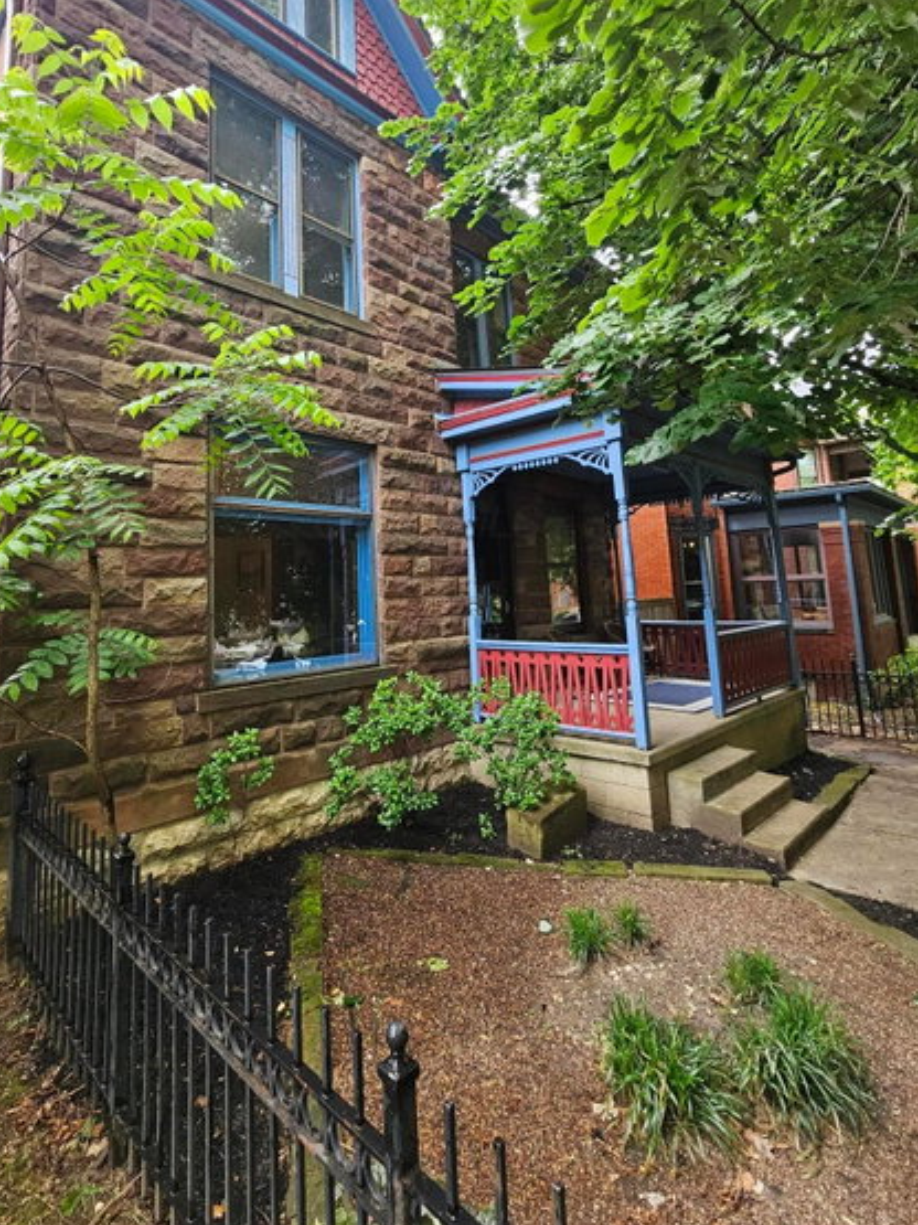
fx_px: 566
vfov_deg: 93.8
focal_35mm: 16
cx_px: 428
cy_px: 522
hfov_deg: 78.0
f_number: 2.2
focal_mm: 2.2
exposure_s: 1/207
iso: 125
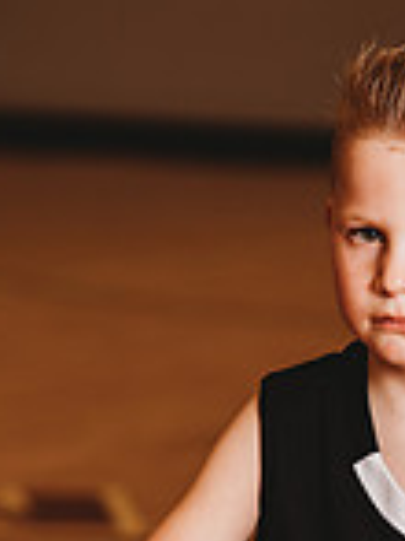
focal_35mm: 251
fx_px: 3921
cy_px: 692
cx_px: 383
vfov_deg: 7.8
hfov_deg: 5.9
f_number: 2.5
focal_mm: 85
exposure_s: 1/160
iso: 100
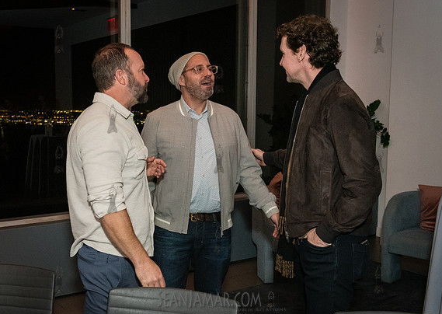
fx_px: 539
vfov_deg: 32.5
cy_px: 164
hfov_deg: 44.2
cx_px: 159
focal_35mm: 43
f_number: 4
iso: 6400
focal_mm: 32
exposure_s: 1/200
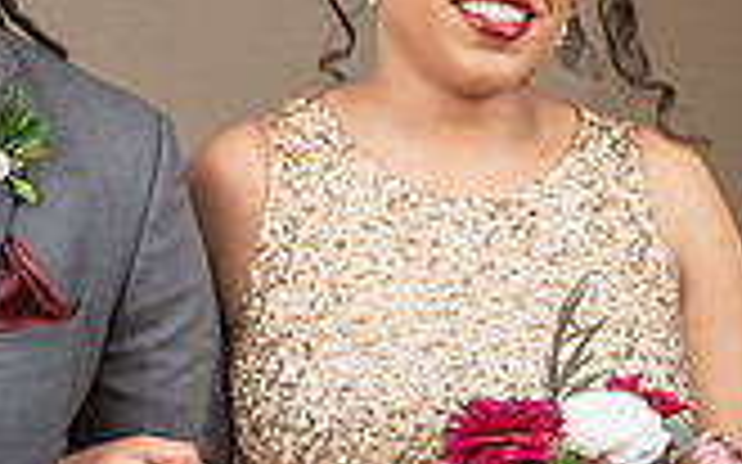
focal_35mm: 503
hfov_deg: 4.2
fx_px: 10168
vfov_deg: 2.6
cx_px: 338
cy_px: 205
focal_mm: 117
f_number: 4
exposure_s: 1/200
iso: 2000
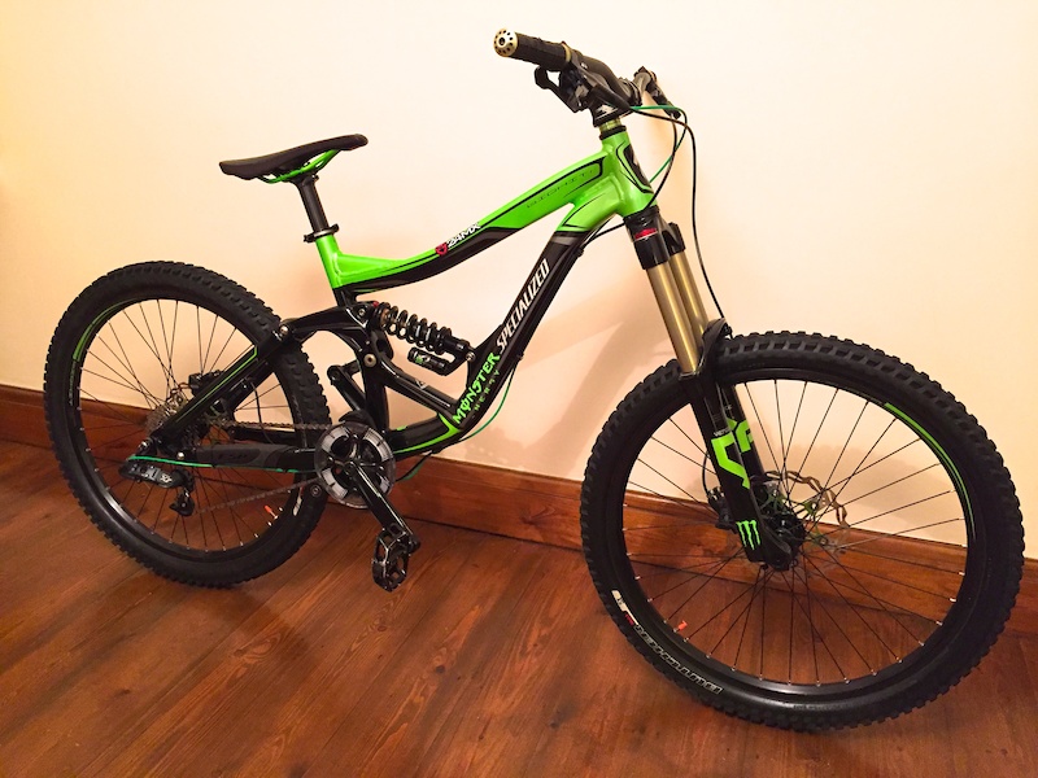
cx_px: 519
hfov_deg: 61.7
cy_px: 389
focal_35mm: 29
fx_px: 870
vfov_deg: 48.2
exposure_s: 1/17
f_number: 2.2
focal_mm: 4.15
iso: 250
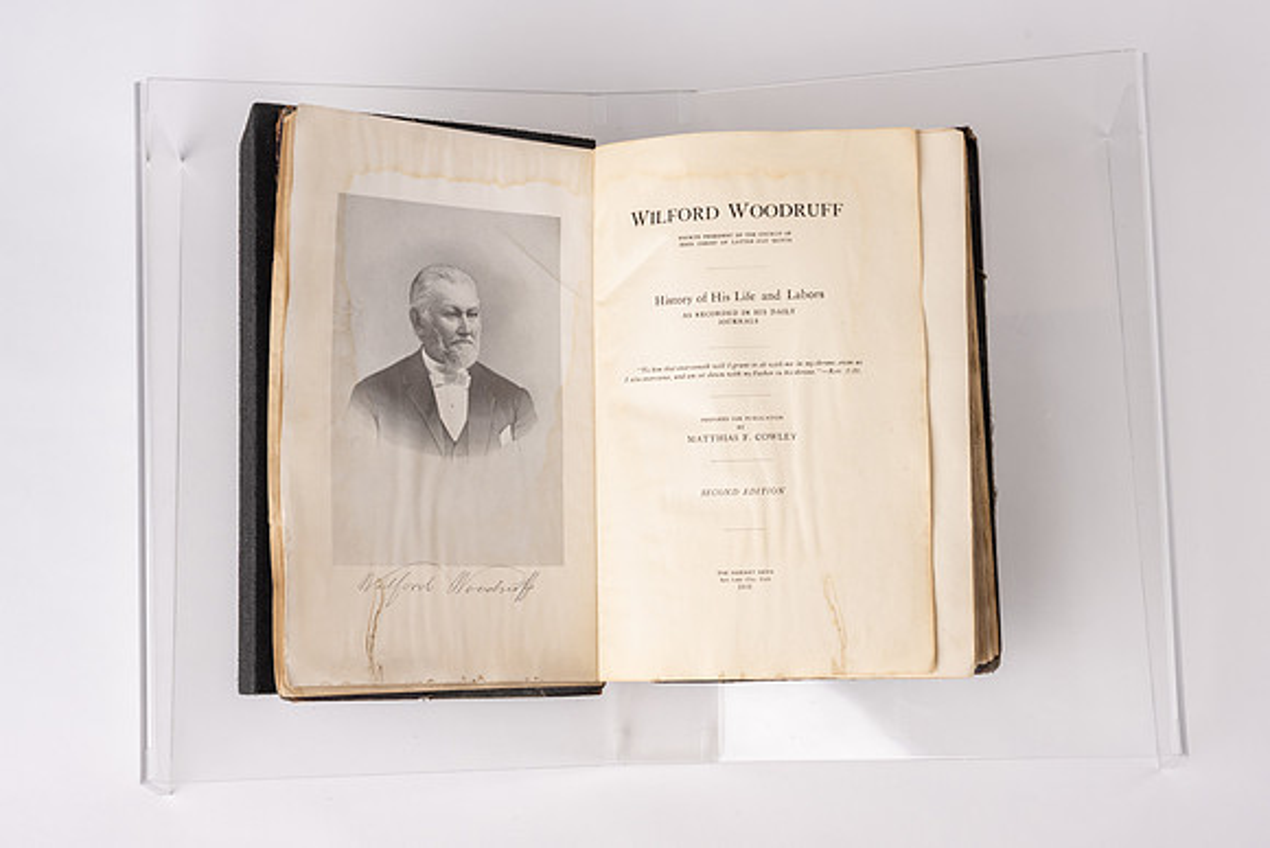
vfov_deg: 22.6
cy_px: 424
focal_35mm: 60
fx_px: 2117
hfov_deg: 33.4
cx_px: 635
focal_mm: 60
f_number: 13
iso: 100
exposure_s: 1/125
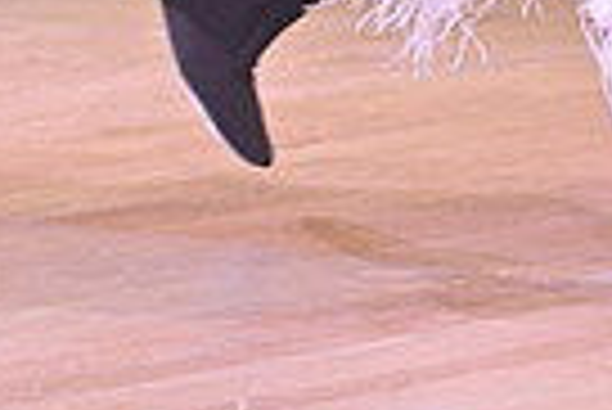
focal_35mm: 555
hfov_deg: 3.7
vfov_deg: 2.5
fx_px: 9445
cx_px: 556
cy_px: -703
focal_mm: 130
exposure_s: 1/400
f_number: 5
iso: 5000
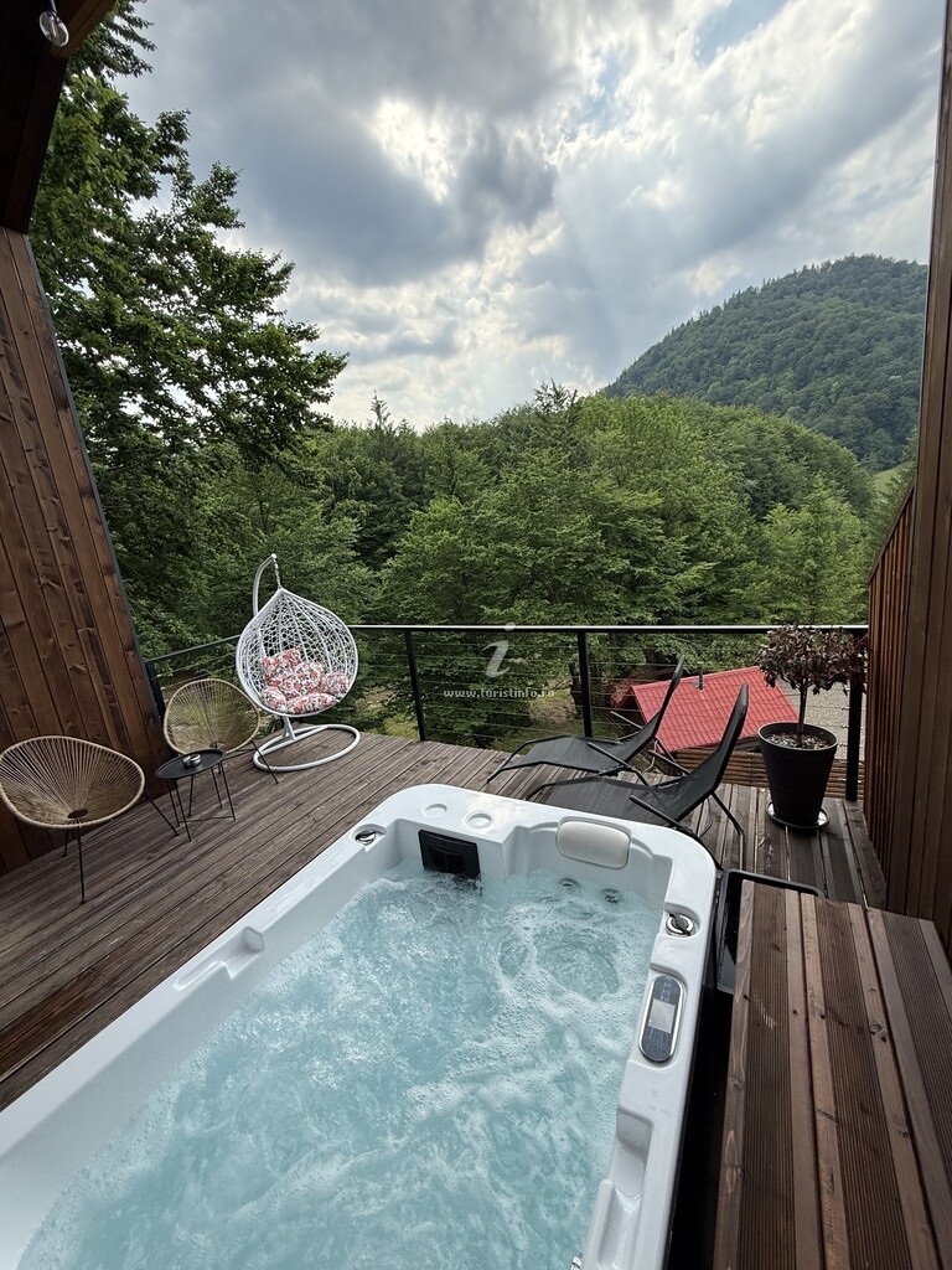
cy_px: 635
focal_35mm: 14
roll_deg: +6.9
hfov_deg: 85.7
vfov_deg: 102.1
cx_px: 476
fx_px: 513
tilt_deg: -11.6
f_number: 2.2
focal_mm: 2.22
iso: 64
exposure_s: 1/760
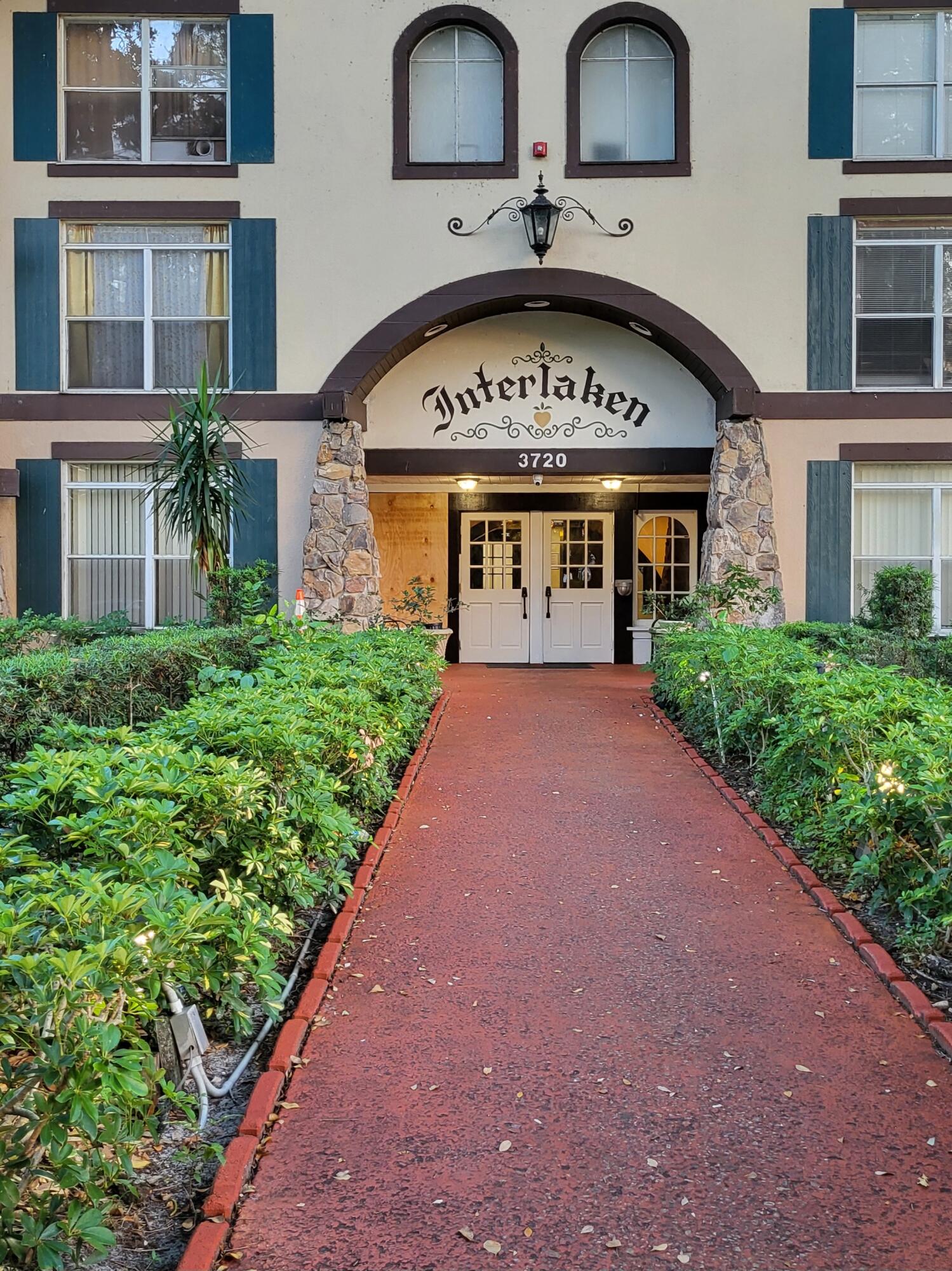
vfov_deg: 67.3
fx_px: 954
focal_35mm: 26
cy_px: 636
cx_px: 476
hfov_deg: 53.0
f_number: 1.8
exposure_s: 1/40
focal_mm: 5.4
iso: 200
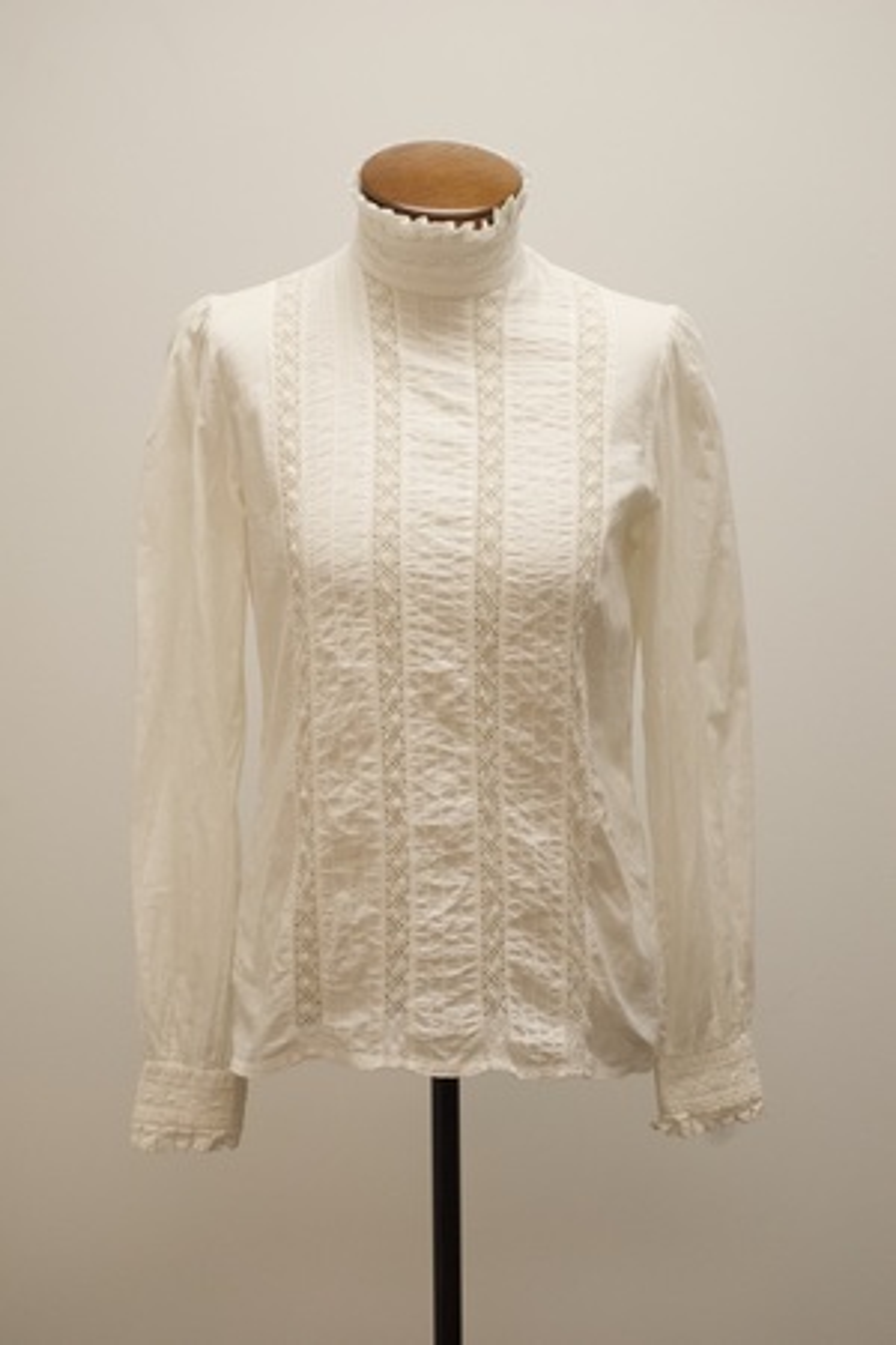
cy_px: 672
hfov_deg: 18.9
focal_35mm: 72
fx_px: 2688
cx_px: 448
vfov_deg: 28.1
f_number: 9
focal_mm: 48
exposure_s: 1/100
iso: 1600
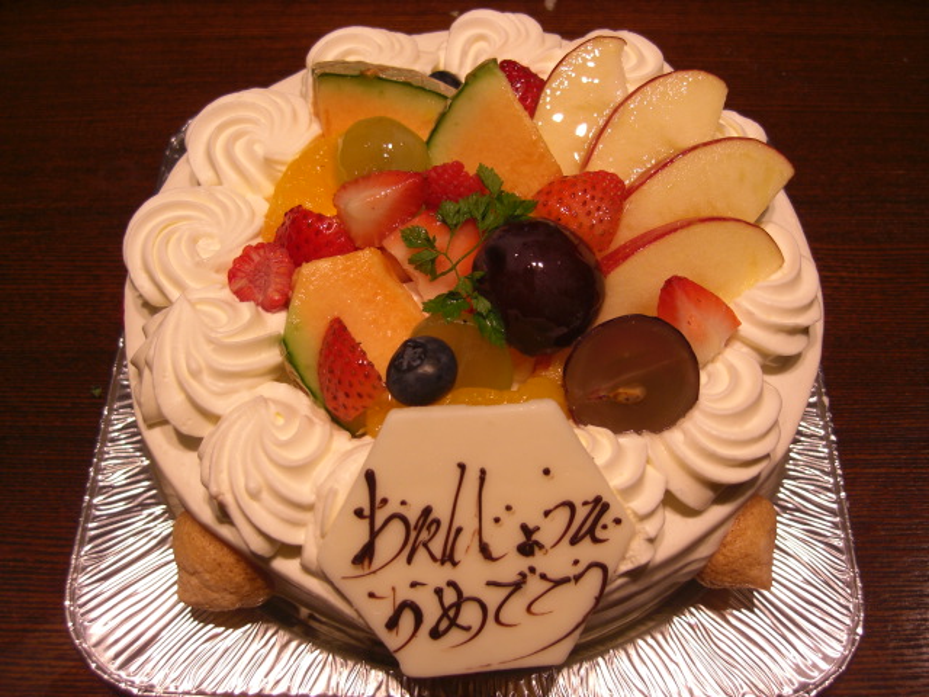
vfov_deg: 37.7
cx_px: 464
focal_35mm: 38
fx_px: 1020
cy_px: 348
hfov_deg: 49.0
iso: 100
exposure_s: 1/50
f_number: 2.8
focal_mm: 7.9
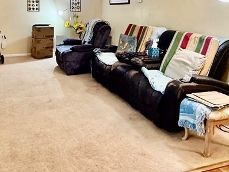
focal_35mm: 36
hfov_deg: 50.6
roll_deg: -1.5
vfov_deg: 38.6
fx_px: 238
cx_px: 80
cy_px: 41
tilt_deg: -8.7
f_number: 2.2
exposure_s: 1/60
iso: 640
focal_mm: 2.22
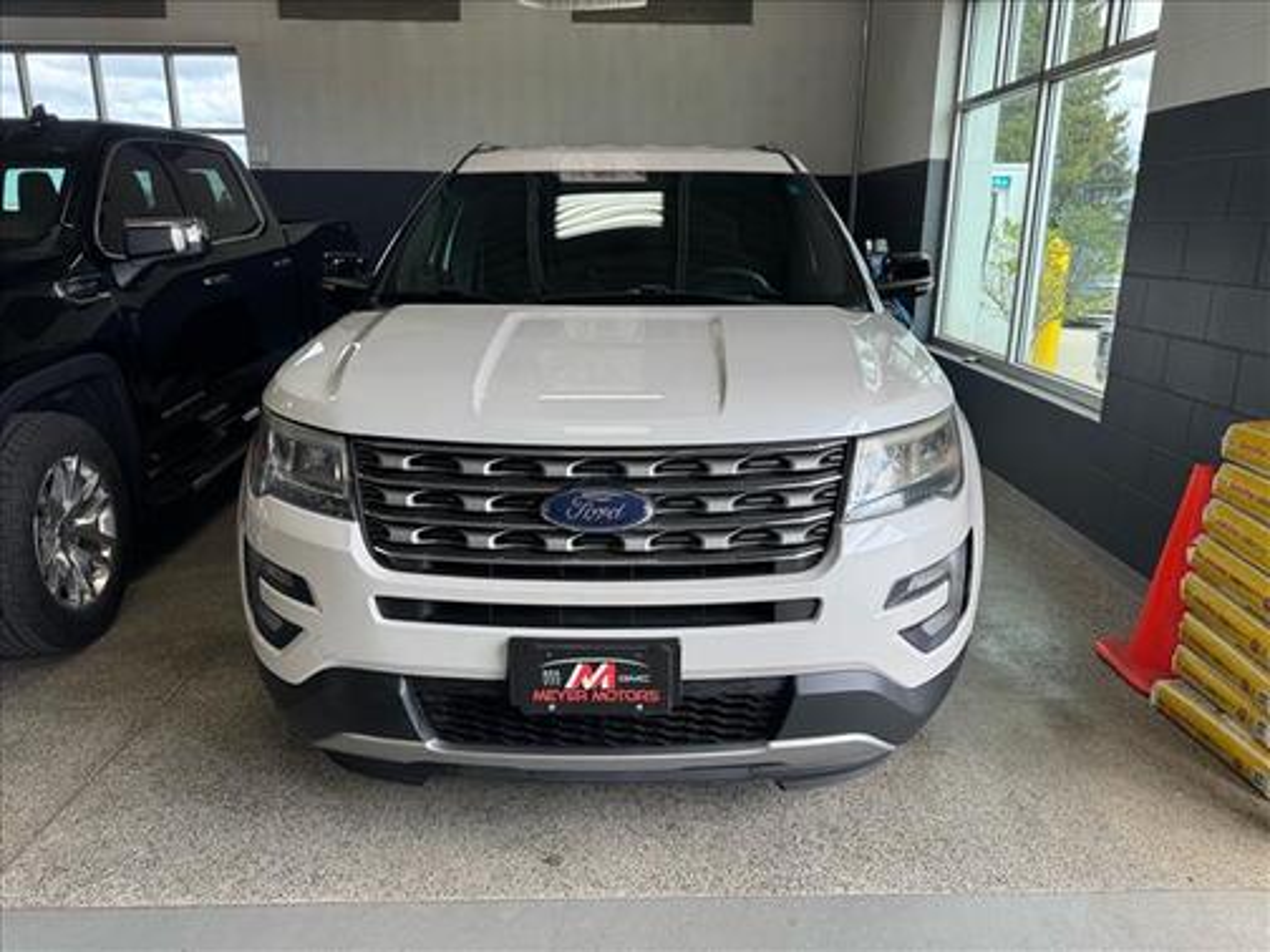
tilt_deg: -16.3
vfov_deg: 56.8
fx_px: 881
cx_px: 635
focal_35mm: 24
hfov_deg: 71.6
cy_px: 476
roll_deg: -0.4
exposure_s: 1/298
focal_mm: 6.76
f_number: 1.78
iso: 80
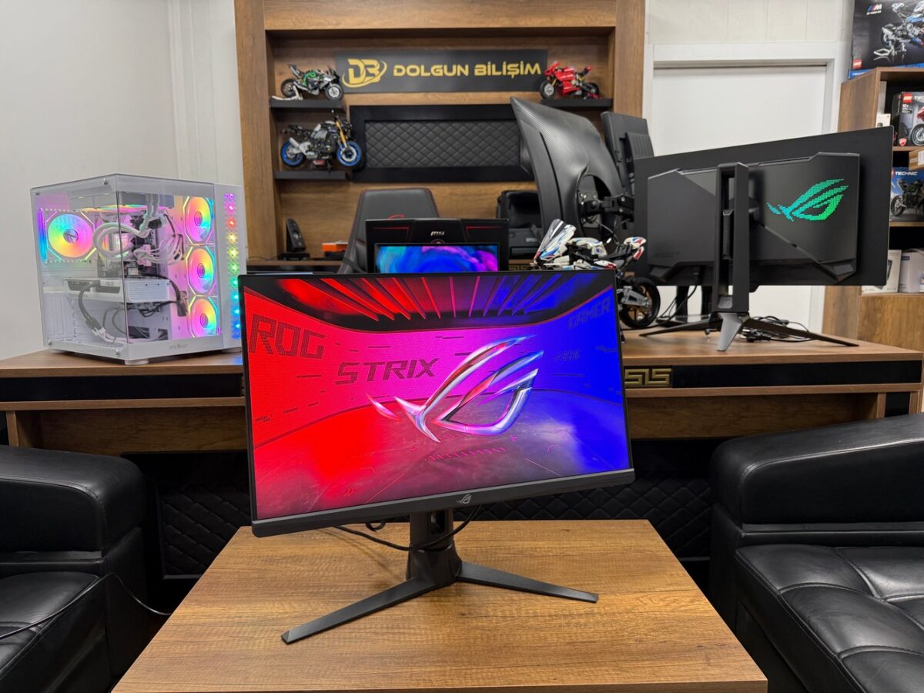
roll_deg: +0.7
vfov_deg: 56.8
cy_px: 346
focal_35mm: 24
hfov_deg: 71.6
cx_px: 462
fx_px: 641
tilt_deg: -6.6
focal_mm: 6.76
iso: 125
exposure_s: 1/50
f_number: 1.78
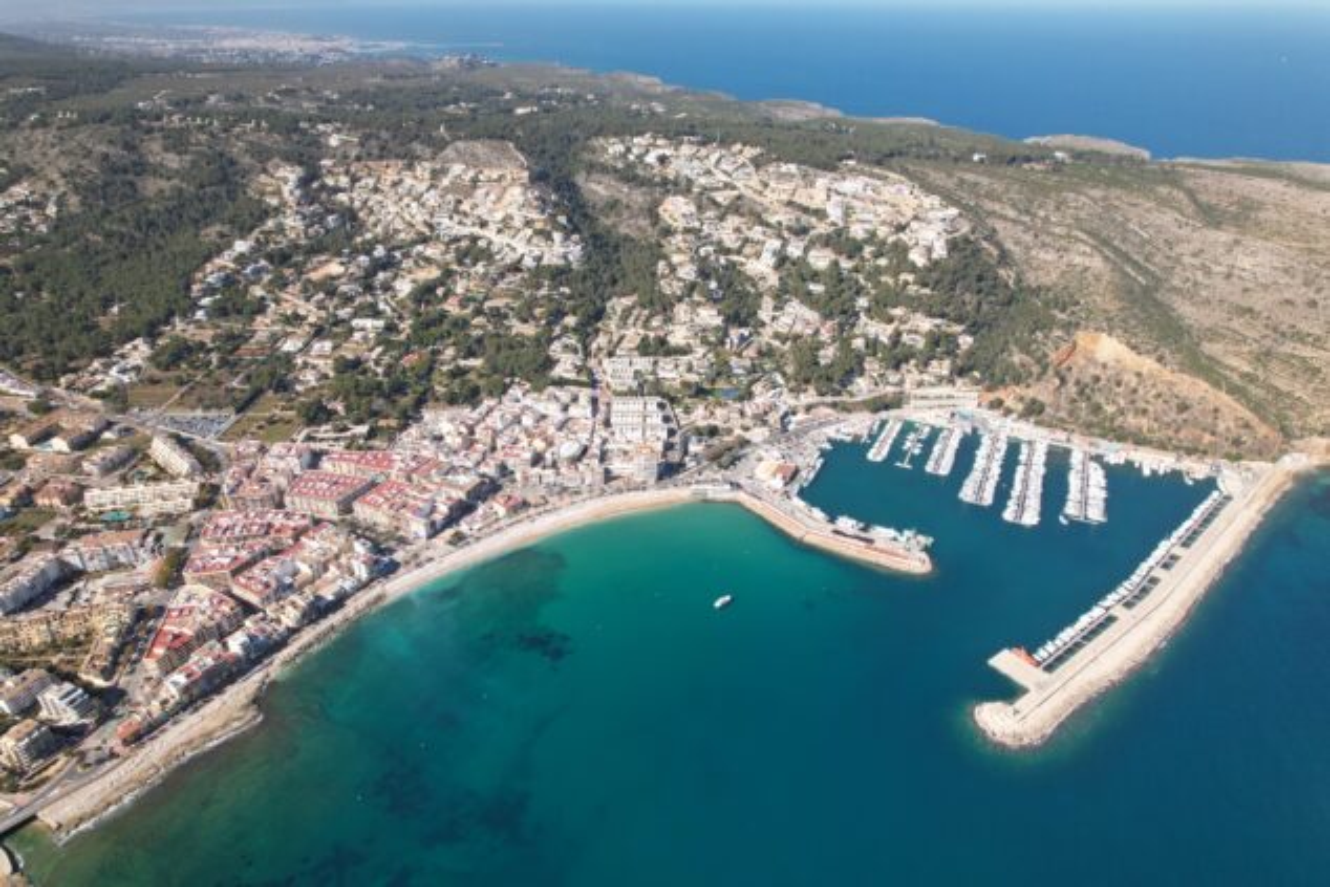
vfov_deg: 57.3
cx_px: 665
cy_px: 444
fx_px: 813
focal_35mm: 22
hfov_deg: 78.6
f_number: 2.8
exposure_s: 1/50
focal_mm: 8.38
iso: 100
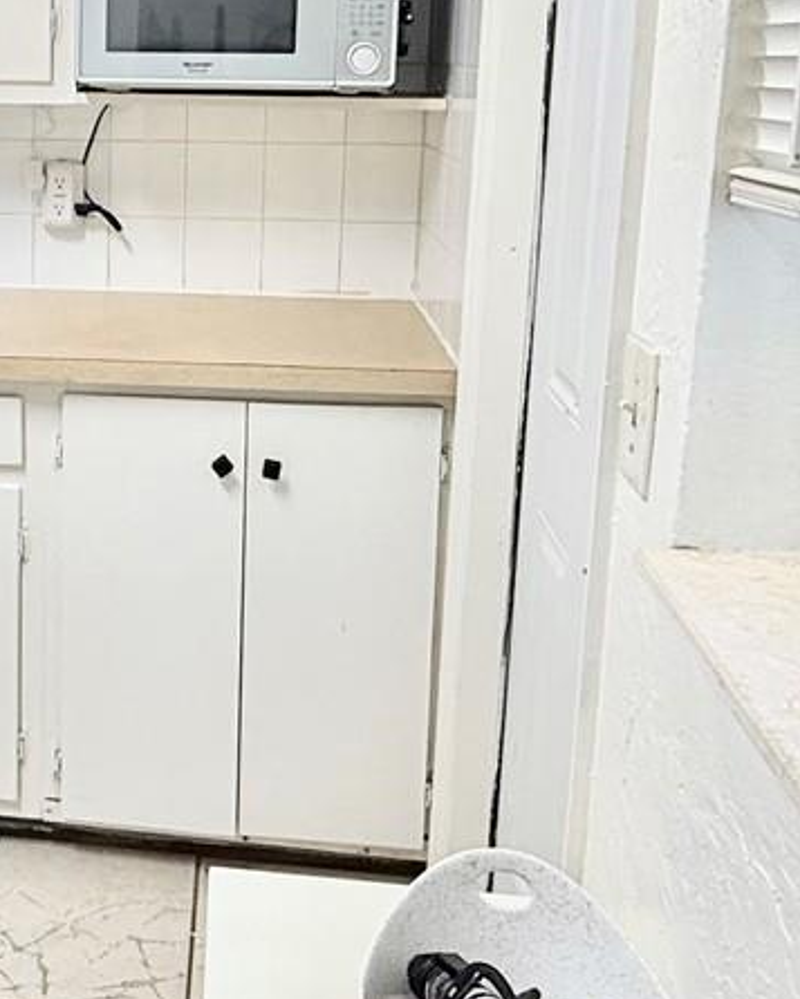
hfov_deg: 29.0
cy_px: 296
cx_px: 13
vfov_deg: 37.4
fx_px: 1450
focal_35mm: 49
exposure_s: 1/120
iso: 125
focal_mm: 2.22
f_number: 2.2
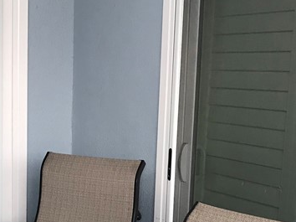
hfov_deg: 24.0
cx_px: 95
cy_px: 208
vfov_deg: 17.9
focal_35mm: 81
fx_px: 692
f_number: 1.8
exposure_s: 1/40
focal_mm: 3.99
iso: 25
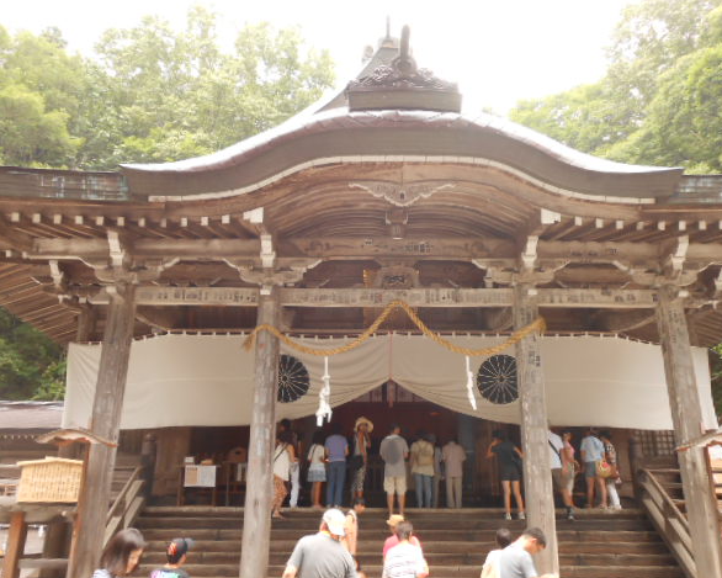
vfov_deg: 45.8
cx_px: 373
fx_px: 684
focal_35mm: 32
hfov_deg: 55.6
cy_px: 285
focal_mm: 5.3
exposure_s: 1/50
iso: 80
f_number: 3.8
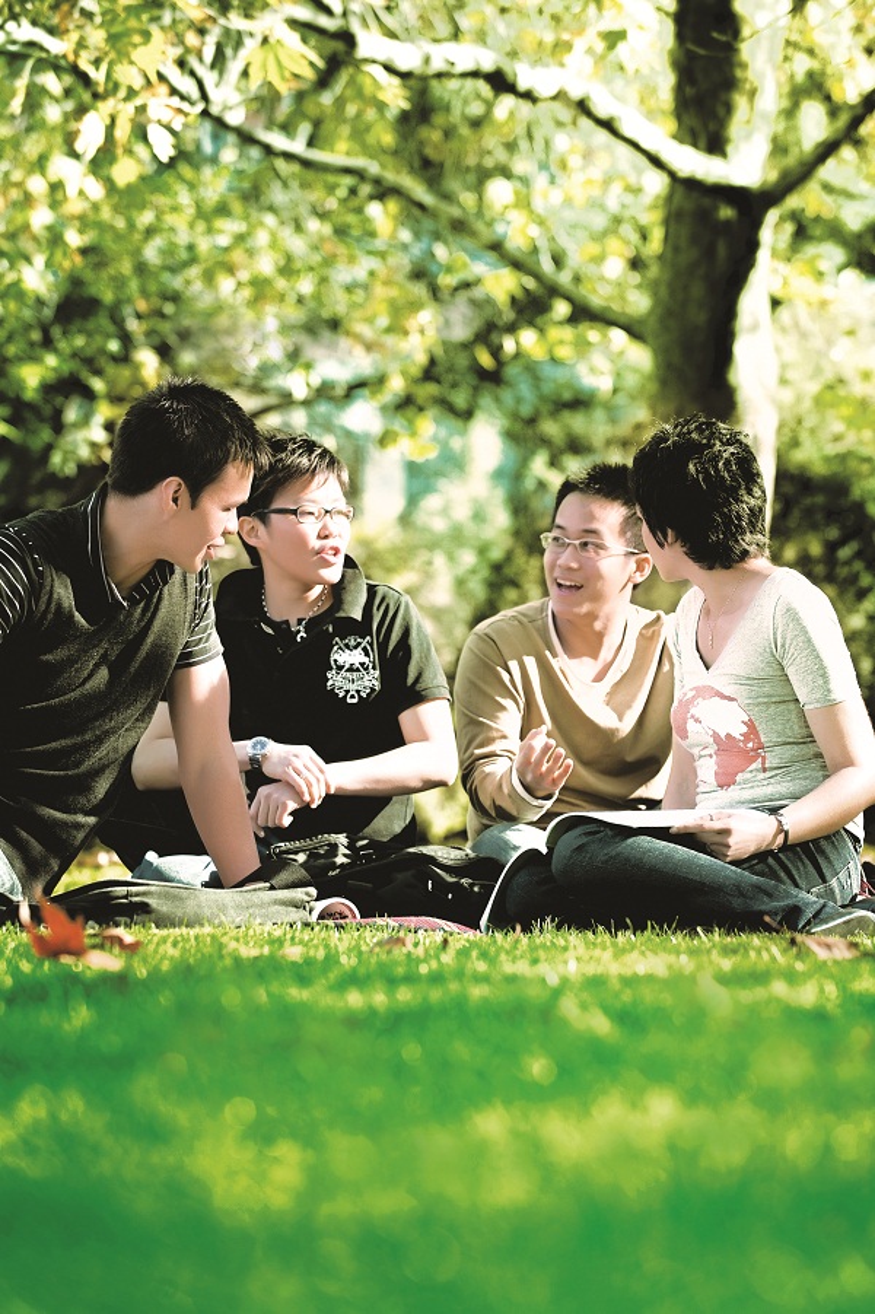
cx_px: 438
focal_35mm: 98
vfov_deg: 20.8
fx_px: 3575
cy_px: 657
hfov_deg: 14.0
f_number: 3.5
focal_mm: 98
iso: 400
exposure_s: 1/640
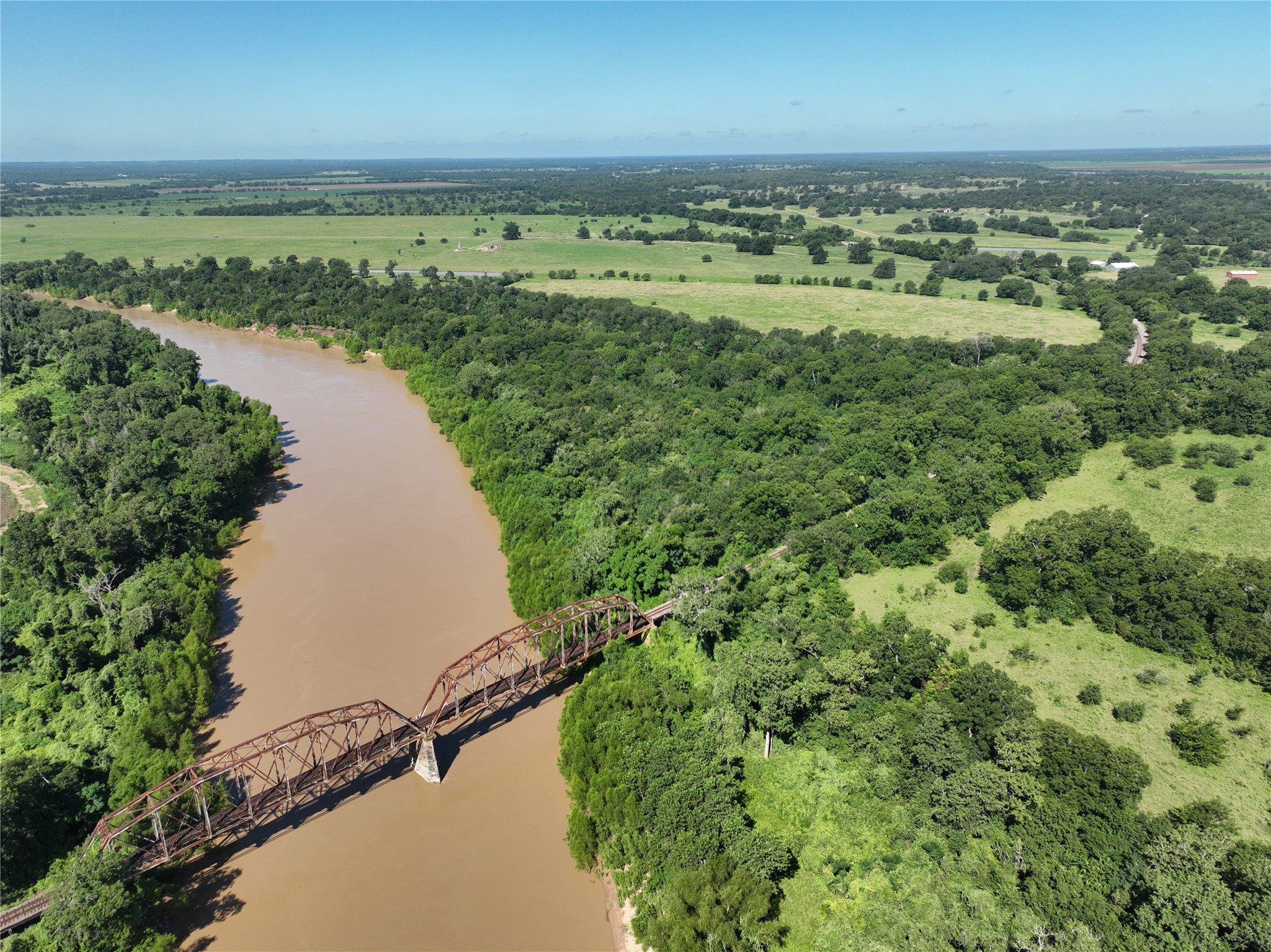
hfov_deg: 71.6
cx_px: 636
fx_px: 881
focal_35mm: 24
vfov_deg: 56.8
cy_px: 476
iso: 100
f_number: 2.8
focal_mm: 12.29
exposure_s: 1/1600
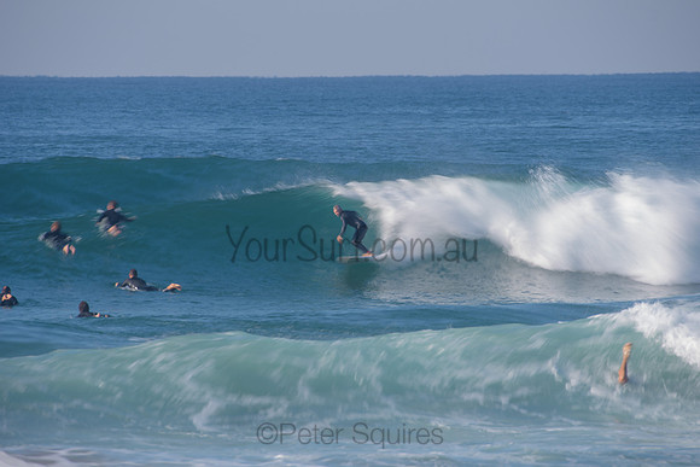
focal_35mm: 500
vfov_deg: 2.8
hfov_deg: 4.1
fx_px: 9724
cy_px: 234
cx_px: 350
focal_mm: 500
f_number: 10
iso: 31
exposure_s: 1/13
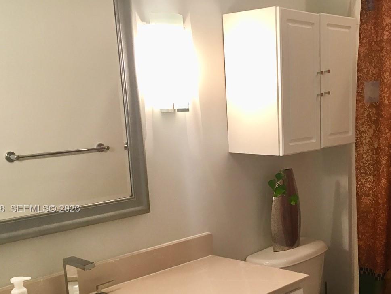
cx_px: 278
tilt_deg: -12.2
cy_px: 209
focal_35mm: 48
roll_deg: +2.6
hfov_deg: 38.9
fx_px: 542
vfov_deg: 29.9
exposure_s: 1/30
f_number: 2.2
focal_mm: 4.15
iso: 64
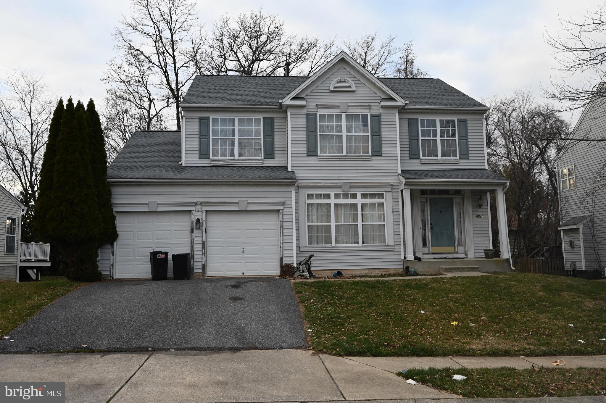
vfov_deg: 43.5
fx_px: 505
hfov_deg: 62.0
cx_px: 303
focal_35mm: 30
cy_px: 202
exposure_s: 1/250
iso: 800
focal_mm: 30
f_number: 8
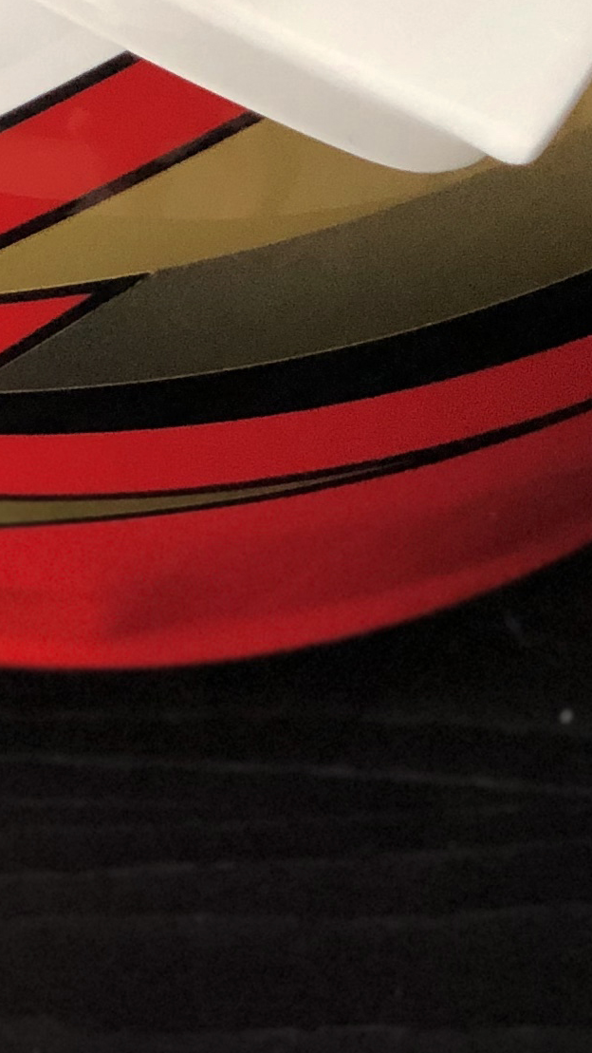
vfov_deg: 10.2
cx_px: -65
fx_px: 5747
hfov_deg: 5.9
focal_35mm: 206
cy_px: -353
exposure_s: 1/60
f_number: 2.4
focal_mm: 6
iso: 100
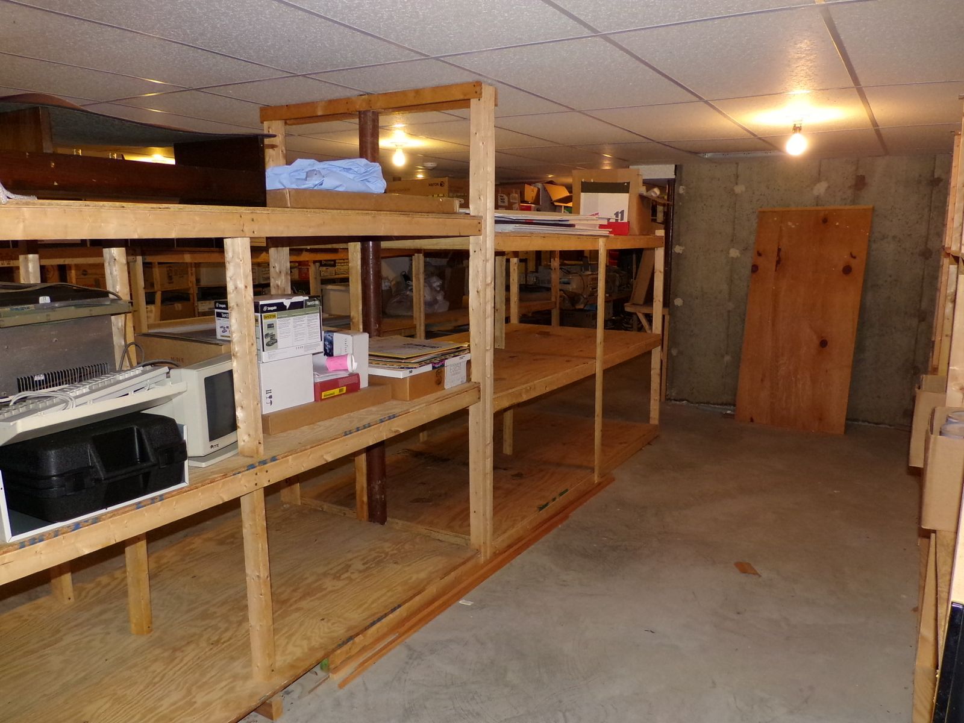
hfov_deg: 67.3
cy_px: 362
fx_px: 724
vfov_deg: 53.1
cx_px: 482
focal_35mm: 26
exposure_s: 1/34
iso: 200
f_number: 3.2
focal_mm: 4.7
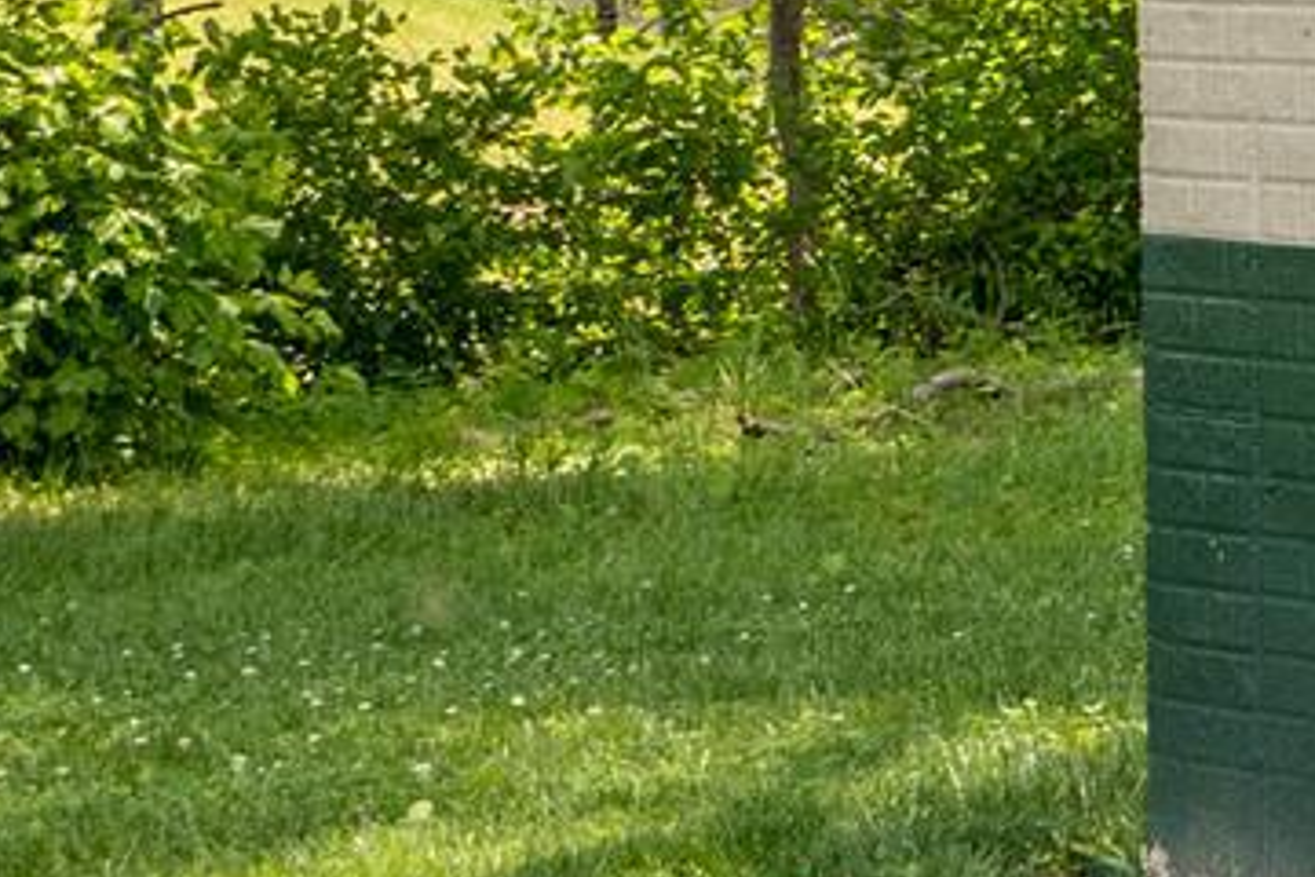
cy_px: -38
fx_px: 7268
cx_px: 3602
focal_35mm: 199
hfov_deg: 8.9
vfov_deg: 6.9
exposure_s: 1/320
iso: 640
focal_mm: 35
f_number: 8
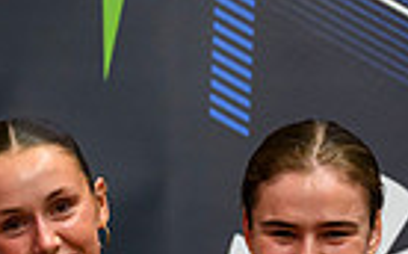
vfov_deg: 5.5
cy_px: 619
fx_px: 2555
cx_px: 332
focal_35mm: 230
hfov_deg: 9.1
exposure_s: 1/320
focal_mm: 45
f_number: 3.5
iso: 4000
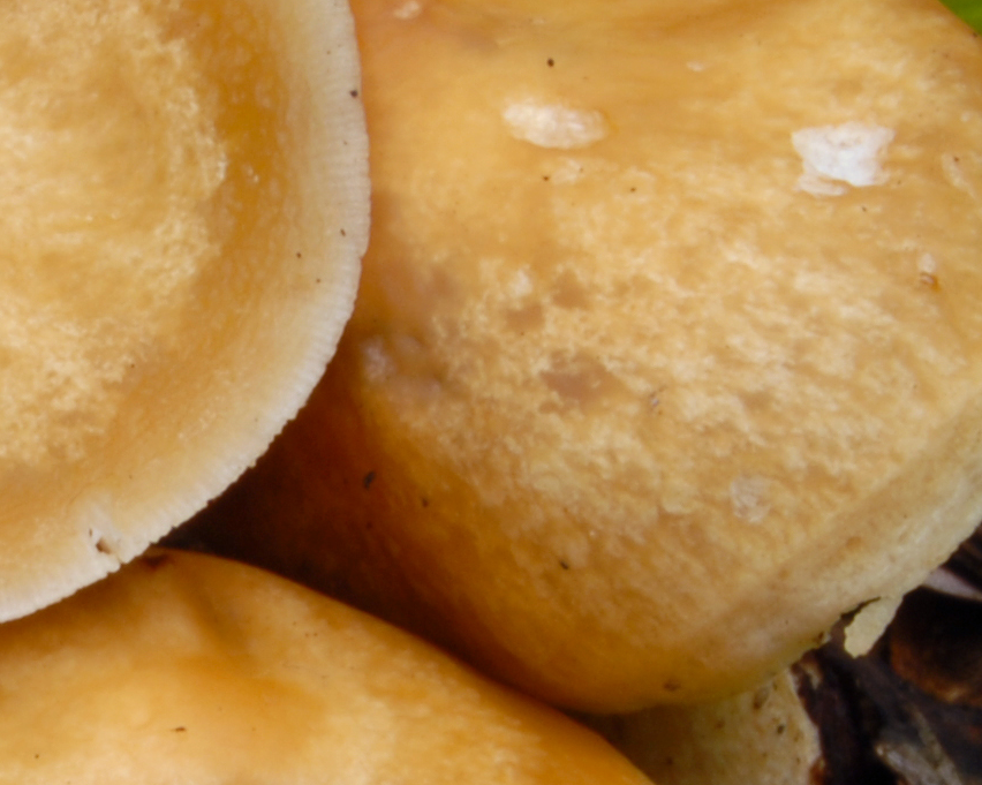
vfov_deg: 3.7
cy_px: 752
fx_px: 12290
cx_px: -595
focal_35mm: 423
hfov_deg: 4.5
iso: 100
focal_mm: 66
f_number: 22
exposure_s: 1/5
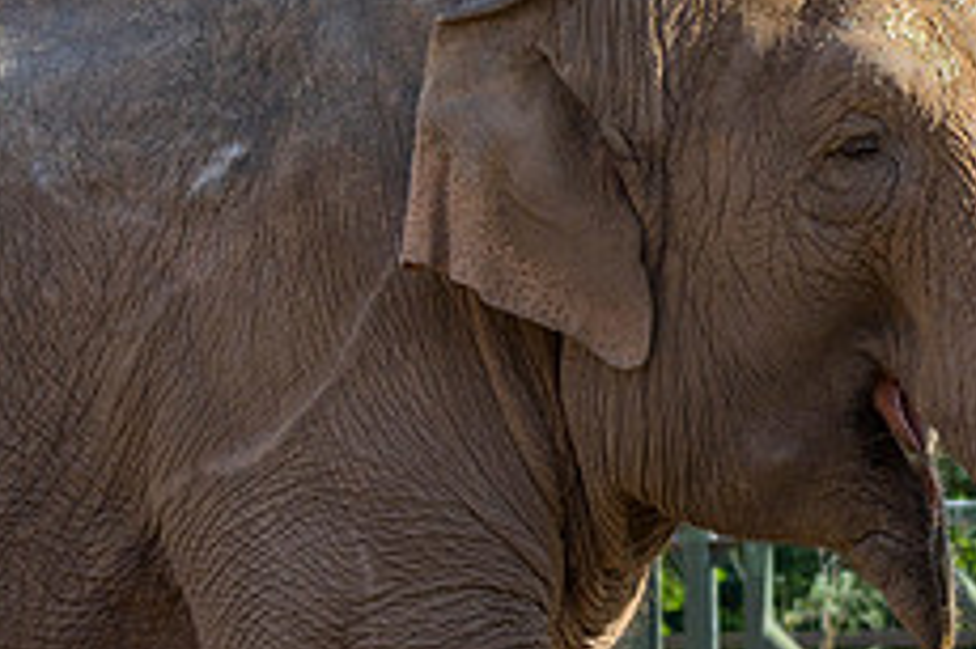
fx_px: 15821
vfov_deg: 2.4
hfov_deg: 3.5
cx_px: 603
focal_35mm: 584
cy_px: 592
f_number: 8
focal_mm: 175
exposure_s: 1/800
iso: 1000
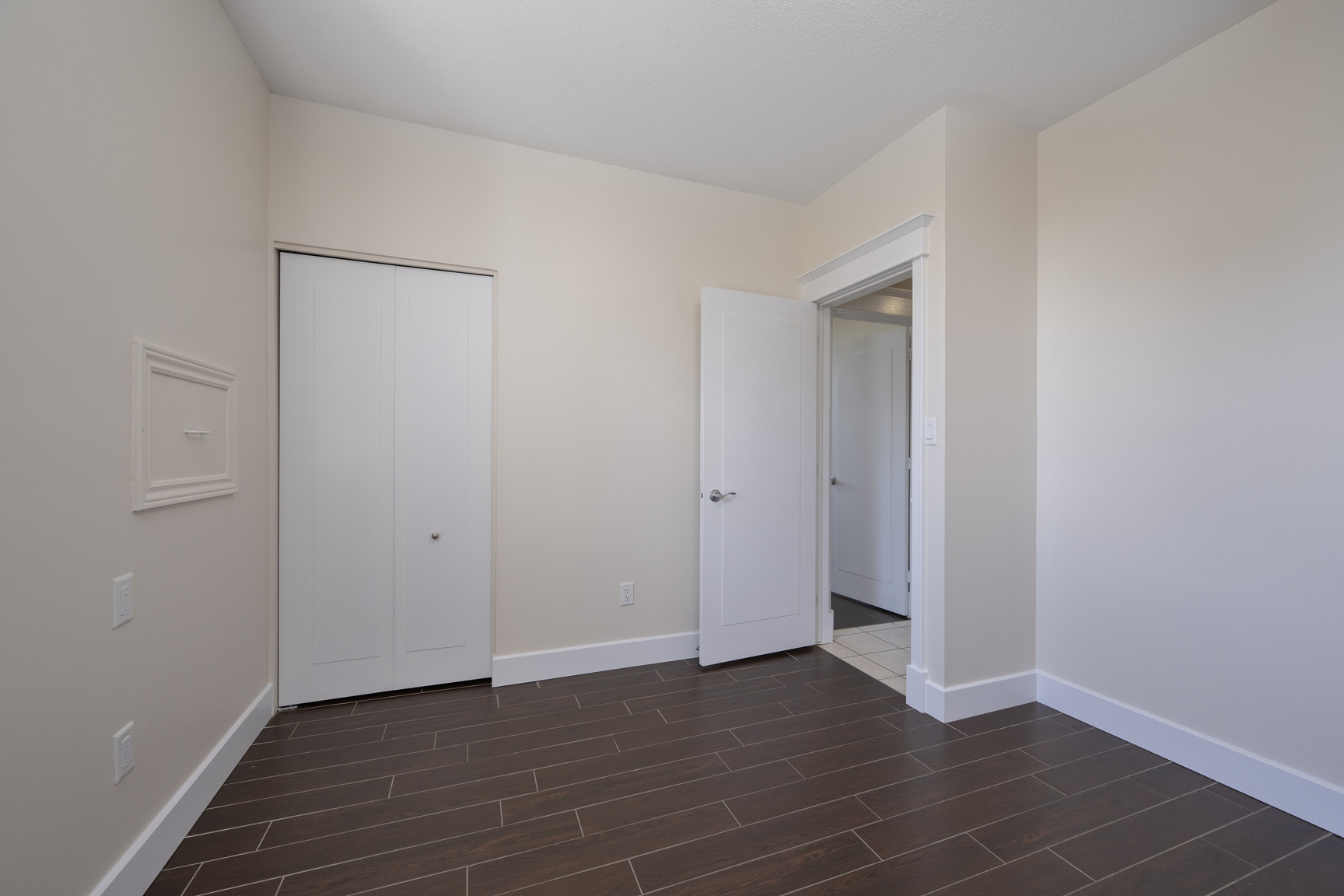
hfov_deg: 104.3
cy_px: 448
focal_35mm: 14
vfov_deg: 81.2
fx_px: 523
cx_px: 672
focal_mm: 14
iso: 320
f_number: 8
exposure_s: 1/15
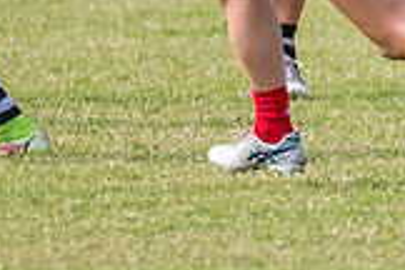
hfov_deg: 0.8
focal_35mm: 2651
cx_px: -316
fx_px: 29821
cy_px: -65
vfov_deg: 0.5
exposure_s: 1/1600
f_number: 6.3
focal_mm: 600
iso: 1100
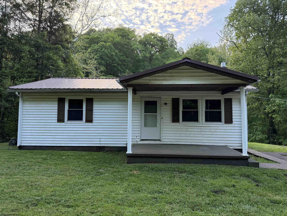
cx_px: 144
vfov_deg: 56.8
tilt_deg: +4.2
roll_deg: -0.6
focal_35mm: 24
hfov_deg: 71.6
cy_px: 108
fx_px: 199
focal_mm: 6.76
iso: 160
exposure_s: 1/237
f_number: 1.78
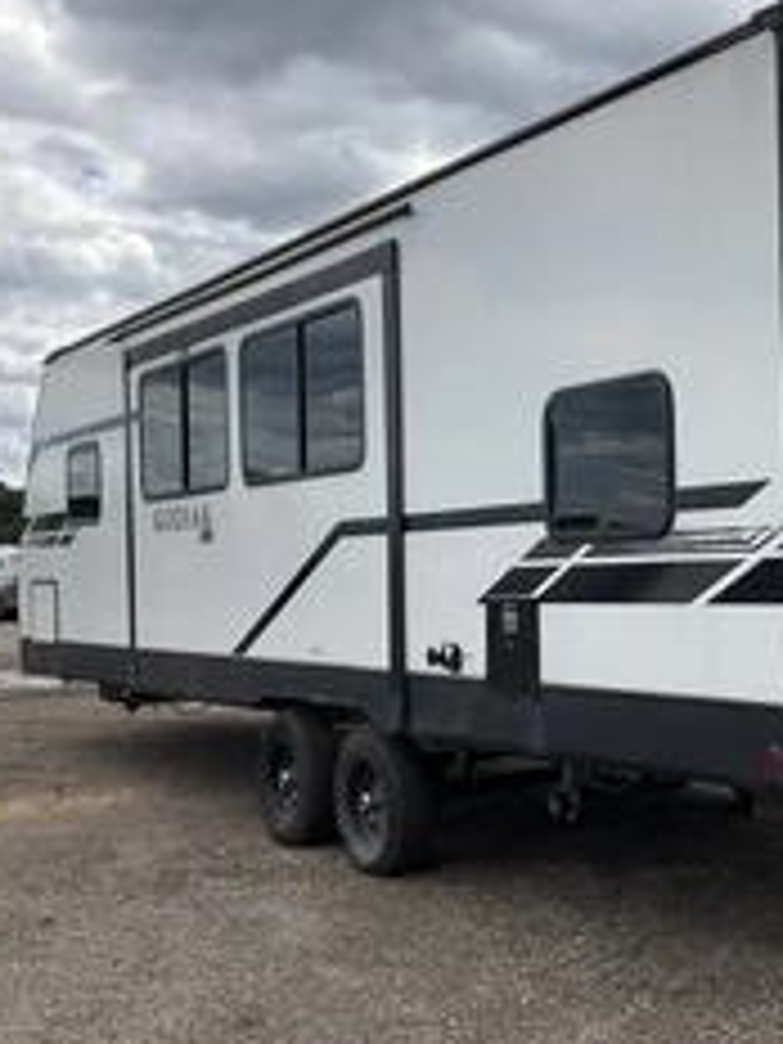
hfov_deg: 28.1
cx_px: 693
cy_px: 490
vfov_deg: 38.2
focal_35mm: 50
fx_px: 1508
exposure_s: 1/2227
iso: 25
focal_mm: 3
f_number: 1.8
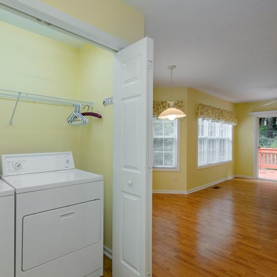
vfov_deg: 74.8
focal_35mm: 20
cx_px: 96
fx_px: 181
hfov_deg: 72.9
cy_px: 139
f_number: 7.1
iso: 200
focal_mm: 10
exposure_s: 1/50
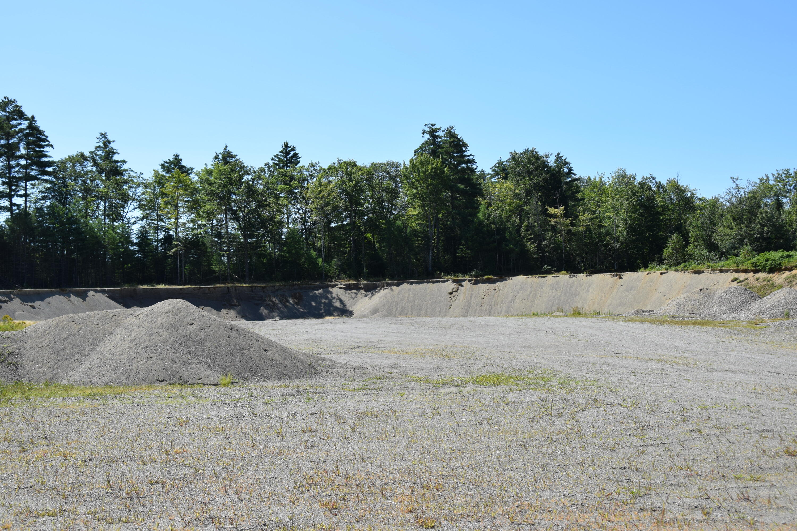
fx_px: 930
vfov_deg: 31.9
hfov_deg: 46.4
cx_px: 398
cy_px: 266
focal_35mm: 42
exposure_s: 1/400
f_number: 10
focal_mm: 28
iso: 200
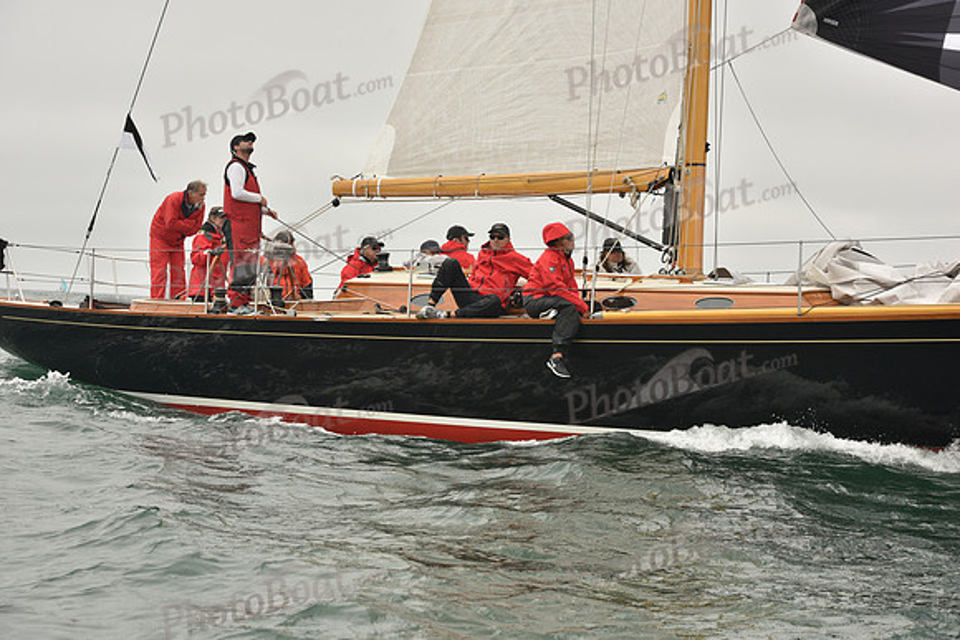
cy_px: 320
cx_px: 480
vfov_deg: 16.1
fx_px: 2267
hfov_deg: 23.9
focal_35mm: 85
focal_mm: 85
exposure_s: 1/800
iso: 320
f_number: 8
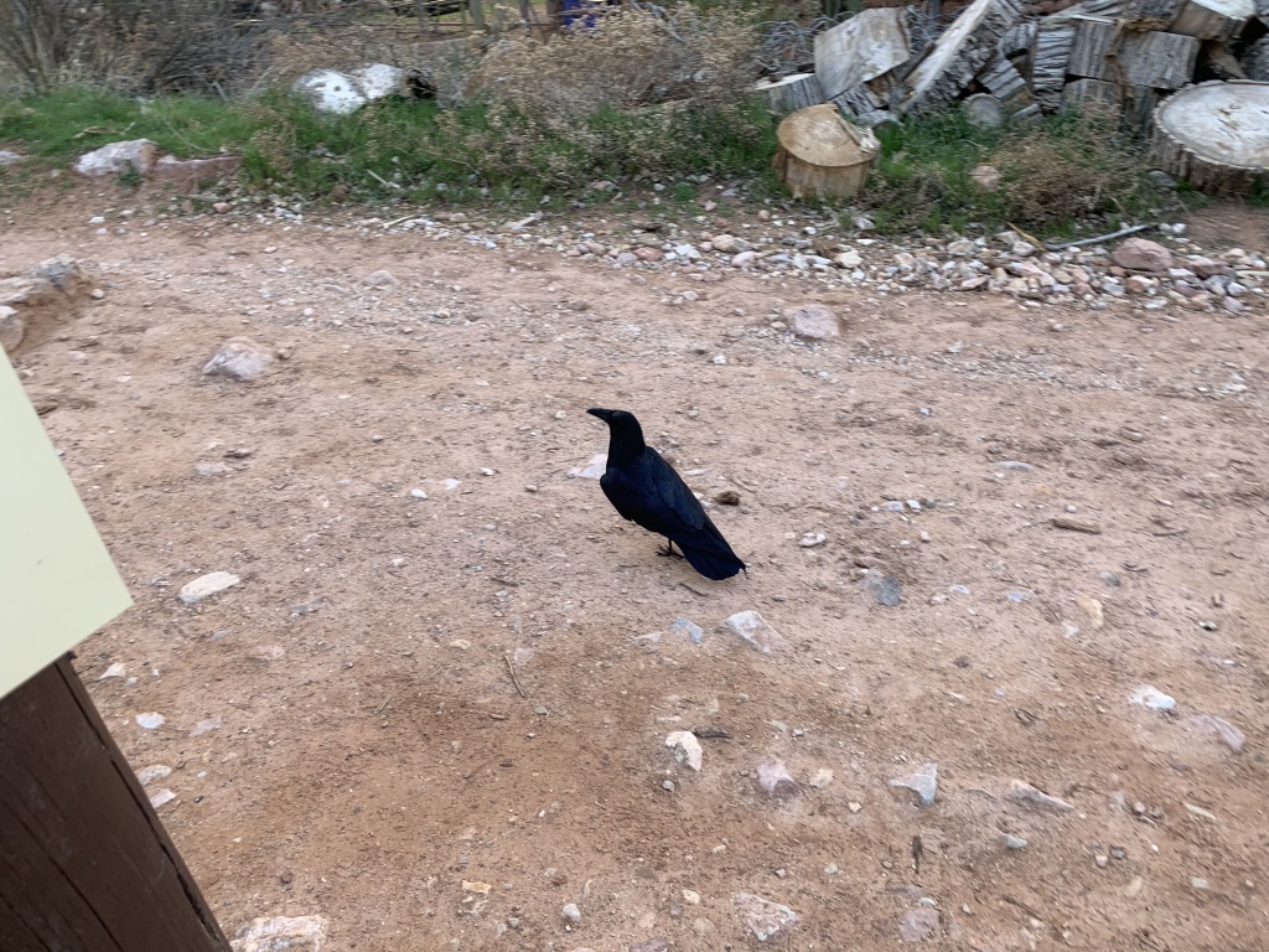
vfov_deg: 53.1
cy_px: 476
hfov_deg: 67.3
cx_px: 634
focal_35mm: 26
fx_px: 953
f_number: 1.8
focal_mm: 4.25
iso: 25
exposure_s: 1/237
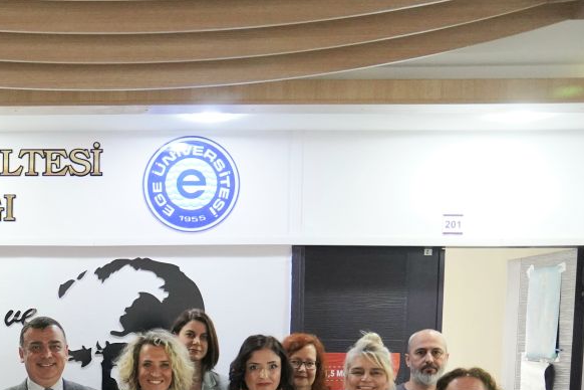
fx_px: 1087
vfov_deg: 19.3
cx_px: -106
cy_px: 453
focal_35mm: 67
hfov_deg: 26.8
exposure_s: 1/125
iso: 5000
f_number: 2.8
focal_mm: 26
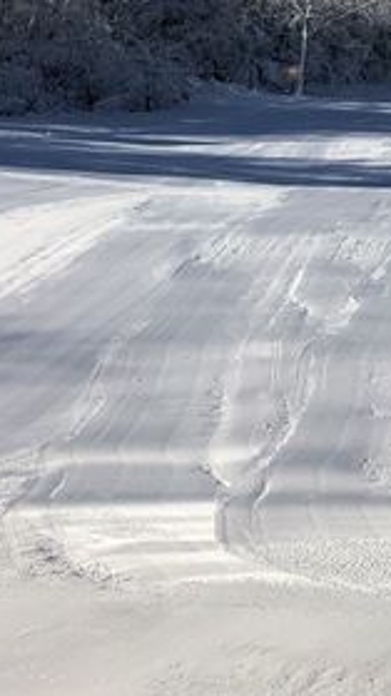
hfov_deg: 12.0
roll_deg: -1.1
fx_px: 1640
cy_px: 4
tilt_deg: +9.4
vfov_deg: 23.0
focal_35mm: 89
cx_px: 806
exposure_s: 1/4049
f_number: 1.8
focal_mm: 3.99
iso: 20
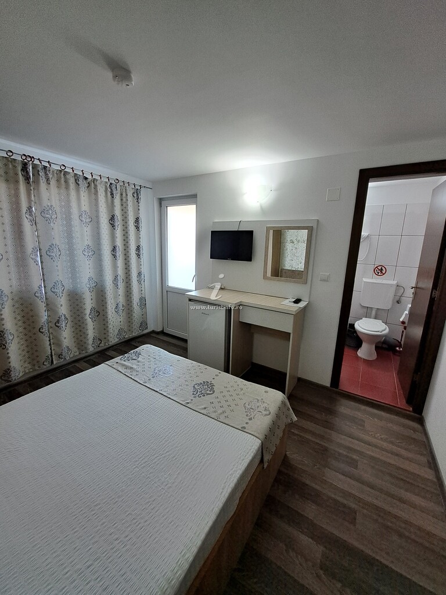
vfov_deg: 106.2
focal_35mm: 13
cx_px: 223
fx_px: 223
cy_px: 298
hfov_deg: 89.9
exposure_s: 1/50
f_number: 2.2
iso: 100
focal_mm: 1.74
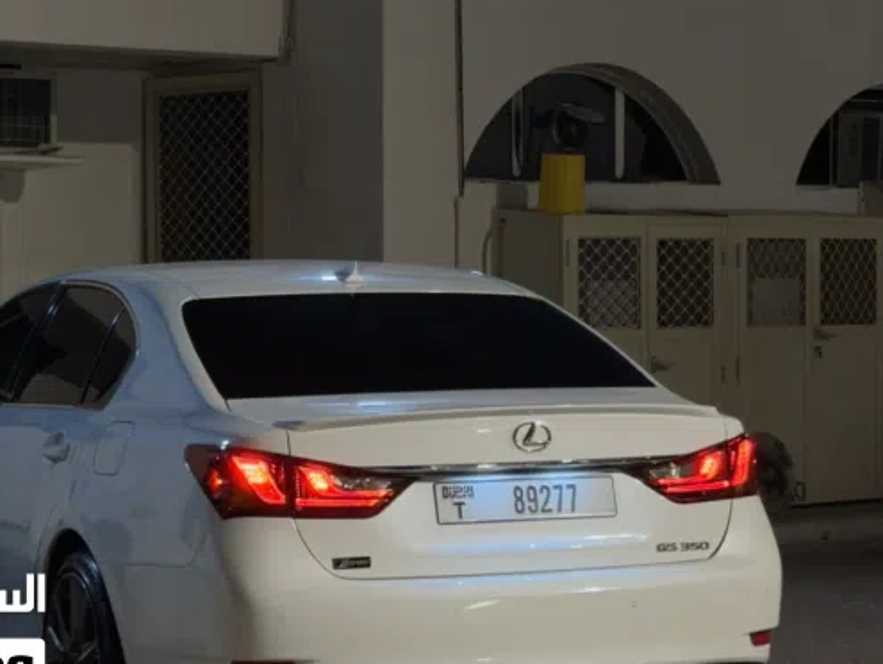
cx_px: 314
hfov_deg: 31.0
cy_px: 316
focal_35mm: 62
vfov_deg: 23.7
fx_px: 1583
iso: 200
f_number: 1.78
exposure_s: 1/50
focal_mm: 6.76
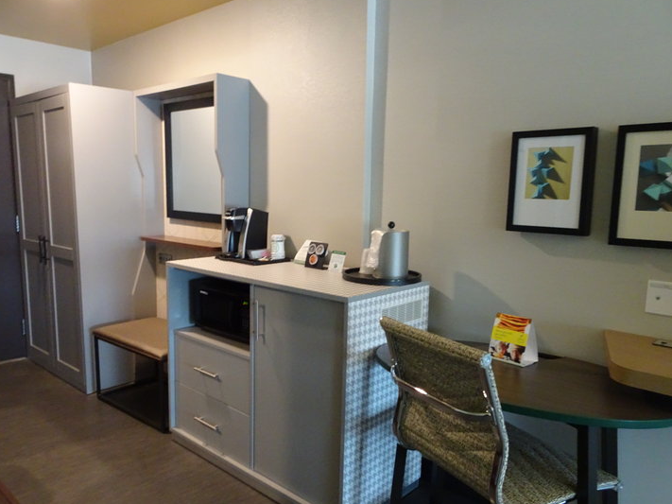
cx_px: 322
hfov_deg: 65.3
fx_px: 524
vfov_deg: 51.3
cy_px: 262
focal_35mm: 27
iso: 800
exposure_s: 1/20
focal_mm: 4.1
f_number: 3.5
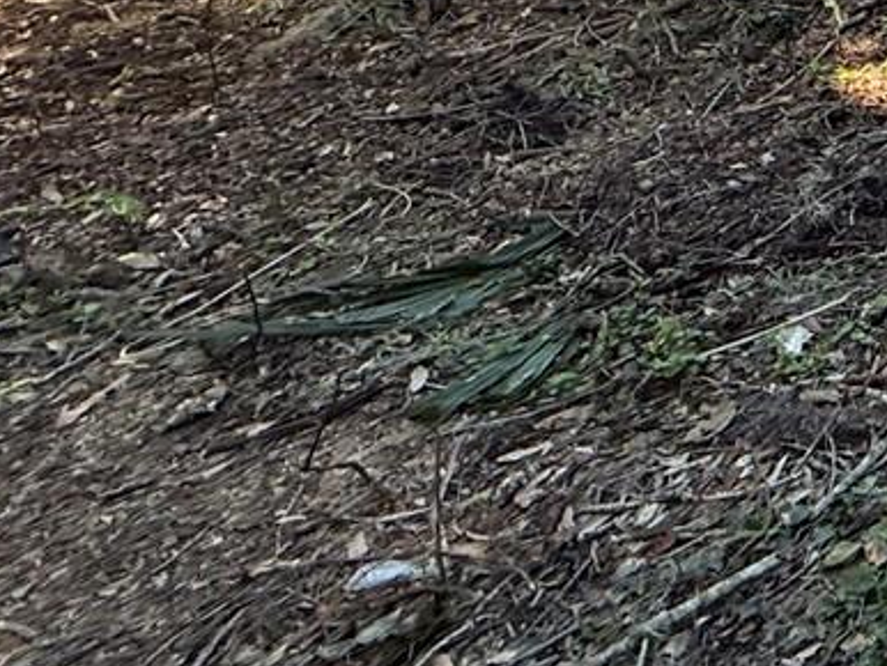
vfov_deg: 20.1
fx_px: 1487
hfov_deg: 20.6
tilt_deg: -2.6
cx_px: 1664
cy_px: -448
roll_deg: +1.0
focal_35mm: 58
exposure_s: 1/181
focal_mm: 2.22
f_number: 2.2
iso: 64
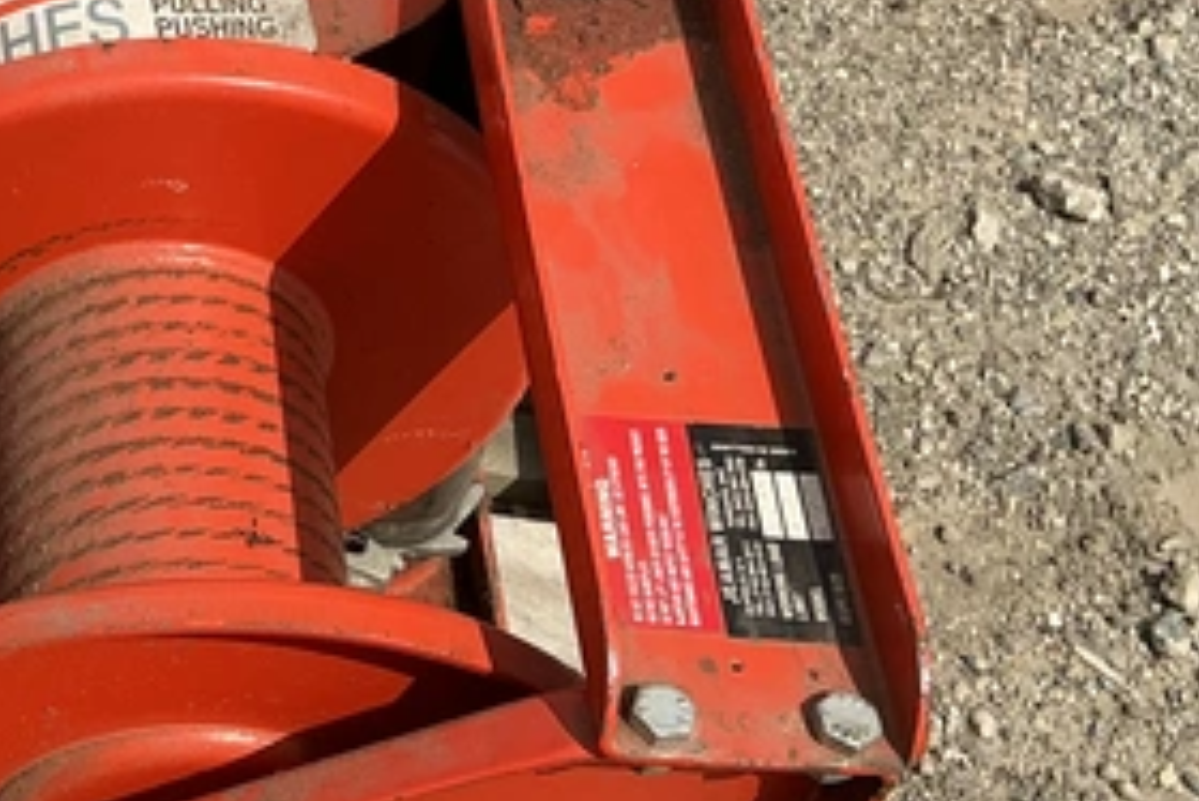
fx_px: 2599
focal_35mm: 78
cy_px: 388
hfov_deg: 24.1
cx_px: -158
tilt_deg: -53.3
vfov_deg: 17.5
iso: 25
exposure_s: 1/1786
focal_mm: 3
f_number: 1.8
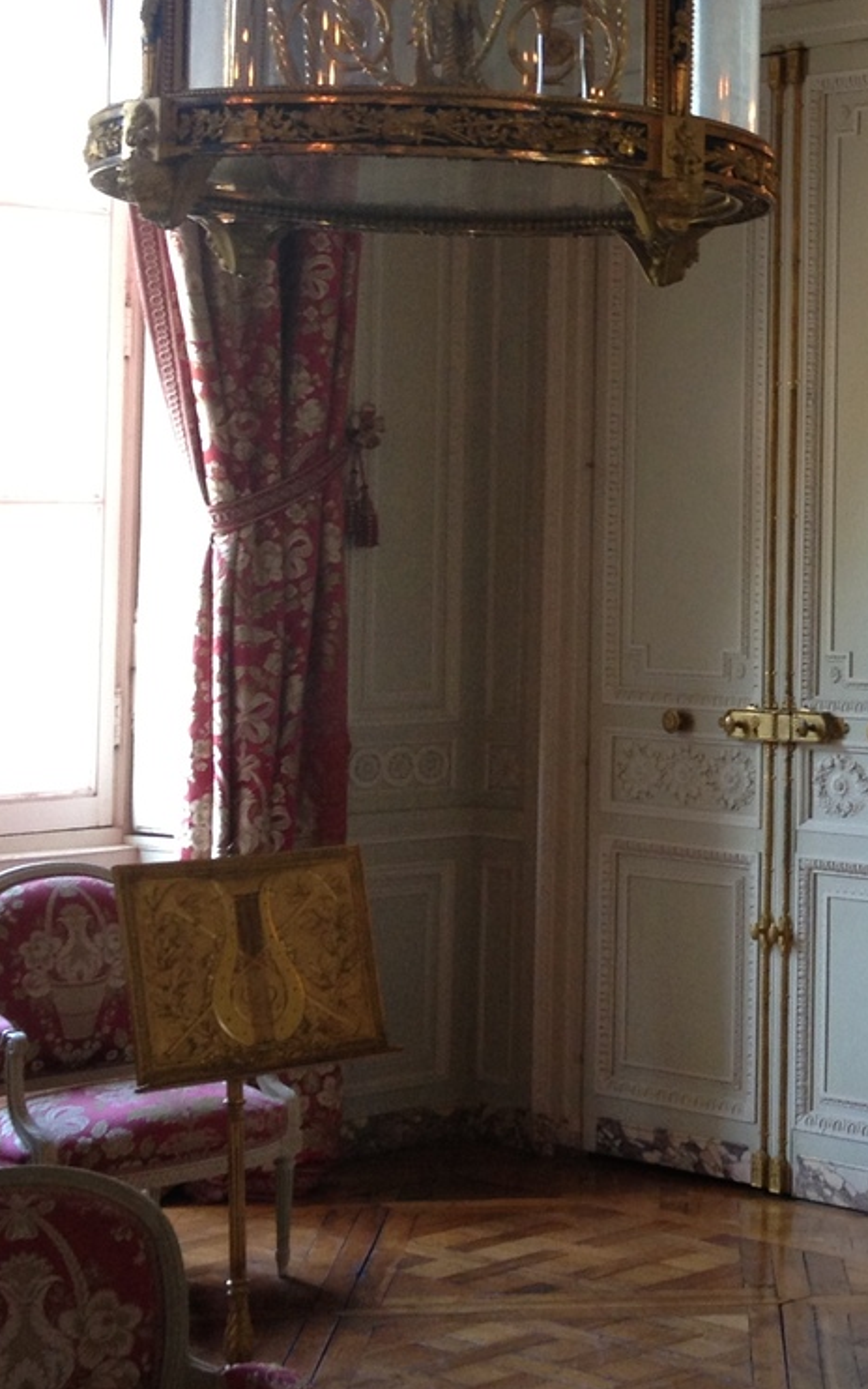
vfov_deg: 25.7
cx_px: 1001
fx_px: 3027
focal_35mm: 80
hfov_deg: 15.8
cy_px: 453
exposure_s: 1/20
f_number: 2.4
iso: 80
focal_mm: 4.28
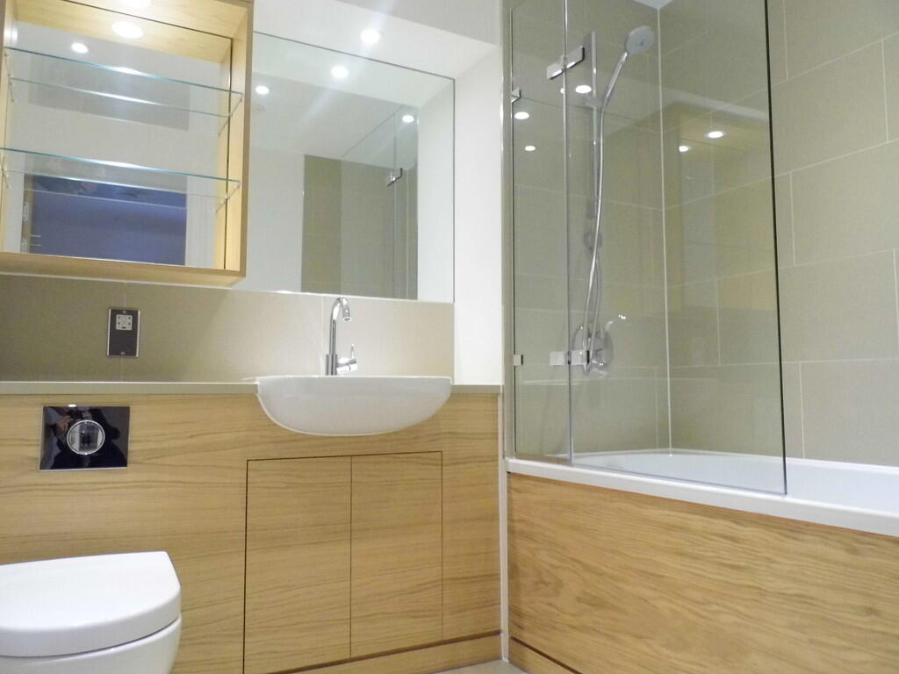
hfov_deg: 69.4
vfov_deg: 54.9
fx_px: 649
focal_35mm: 25
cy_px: 337
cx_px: 450
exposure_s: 1/50
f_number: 3.1
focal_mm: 4.5
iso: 400
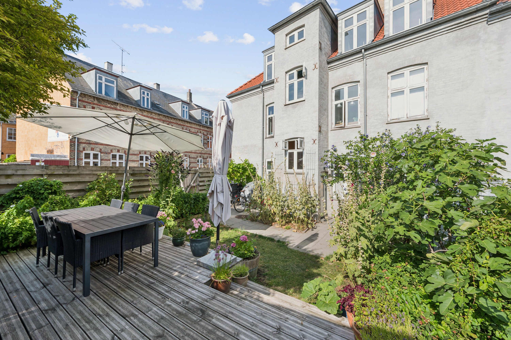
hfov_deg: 104.3
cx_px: 256
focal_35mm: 14
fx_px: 199
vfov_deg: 81.2
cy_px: 170
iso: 200
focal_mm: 14
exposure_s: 1/125
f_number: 13
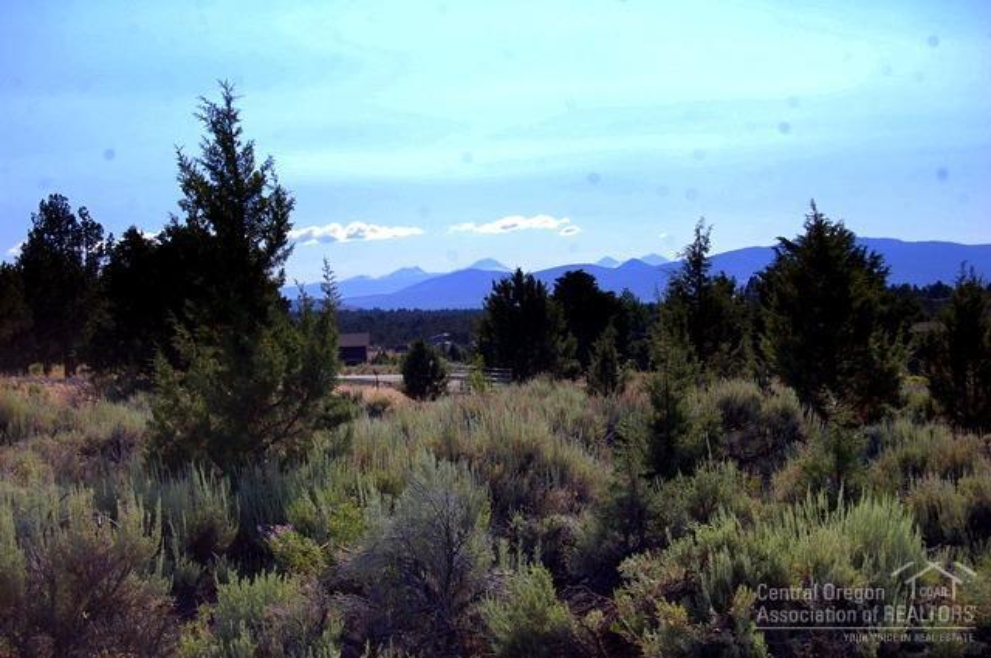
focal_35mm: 68
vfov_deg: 20.1
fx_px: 1856
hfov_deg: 29.9
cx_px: 496
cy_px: 329
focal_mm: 45
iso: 200
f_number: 8
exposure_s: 1/500
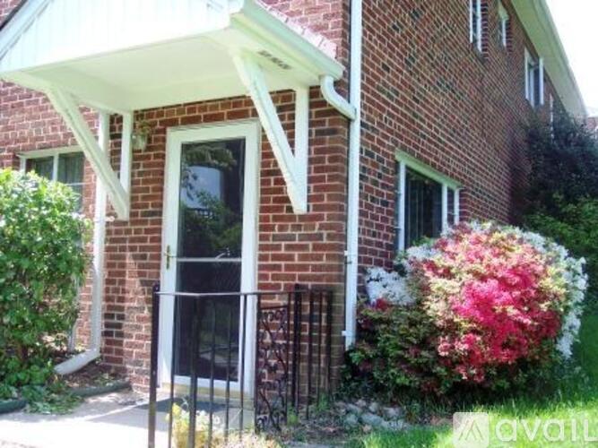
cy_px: 224
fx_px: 674
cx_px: 299
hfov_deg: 47.9
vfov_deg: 36.8
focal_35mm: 39
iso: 100
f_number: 3.4
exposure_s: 1/125
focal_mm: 8
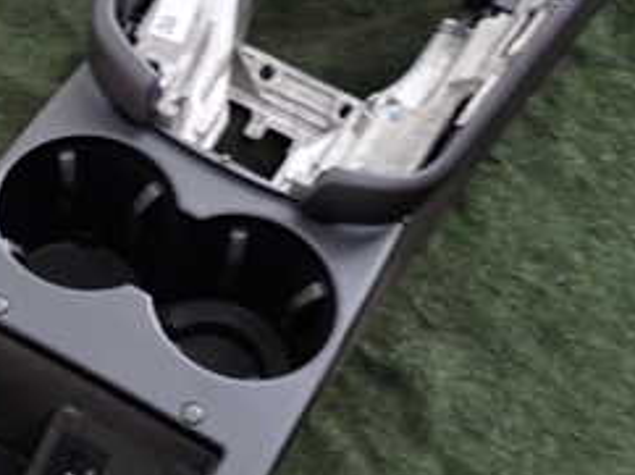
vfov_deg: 21.9
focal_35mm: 62
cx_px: -3
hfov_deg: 29.2
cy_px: 562
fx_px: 1136
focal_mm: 4.5
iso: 250
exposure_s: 1/30
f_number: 2
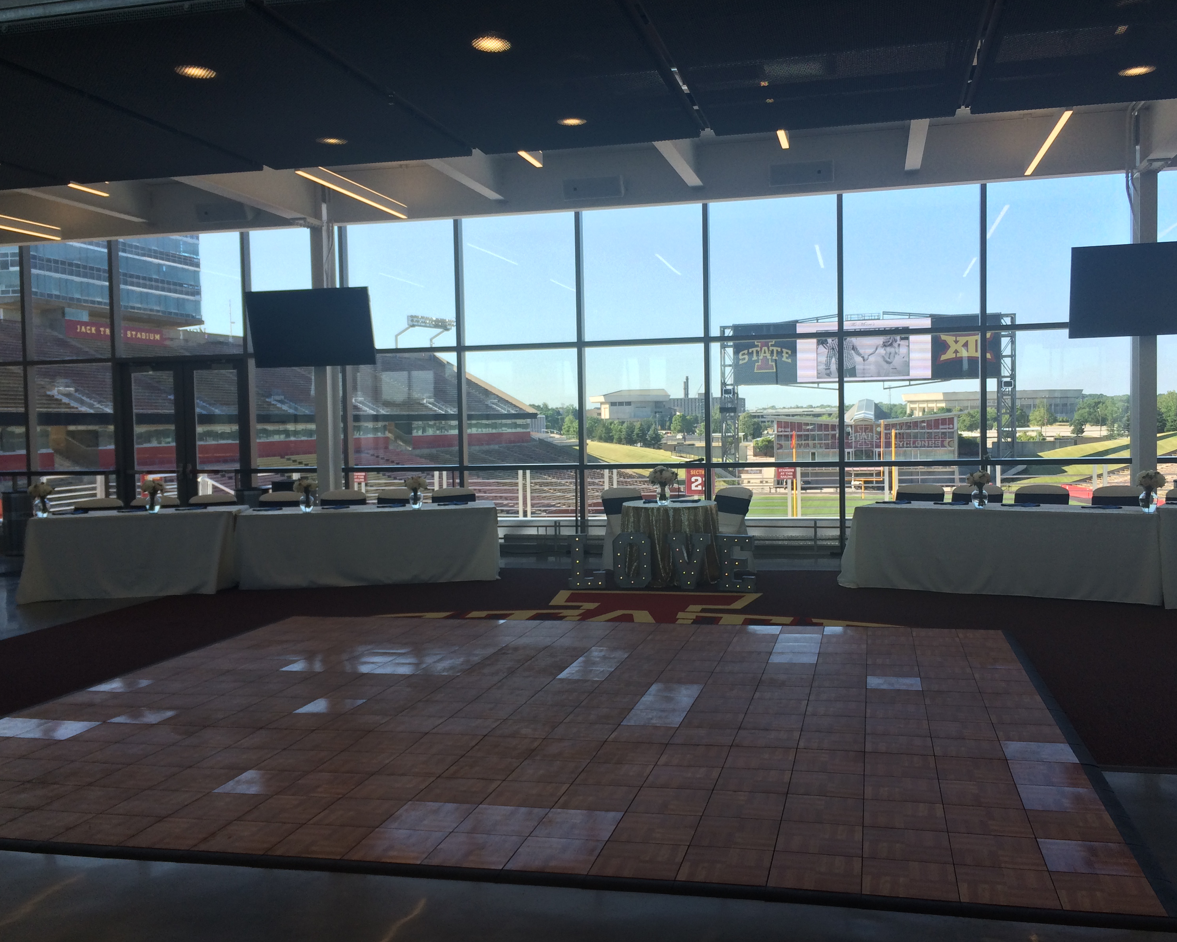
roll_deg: +1.7
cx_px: 629
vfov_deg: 47.1
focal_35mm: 31
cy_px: 463
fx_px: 1080
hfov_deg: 57.1
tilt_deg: -3.9
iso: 32
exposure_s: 1/622
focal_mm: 4.15
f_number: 2.2
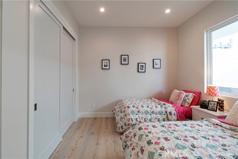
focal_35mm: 15
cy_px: 80
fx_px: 99
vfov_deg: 77.3
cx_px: 119
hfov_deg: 100.4
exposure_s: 1/8
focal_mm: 10
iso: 320
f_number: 9
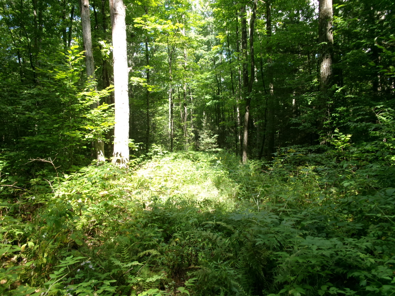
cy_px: 148
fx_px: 320
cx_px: 198
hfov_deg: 63.4
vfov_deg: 49.7
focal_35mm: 28
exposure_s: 1/100
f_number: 3.9
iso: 100
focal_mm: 5.1
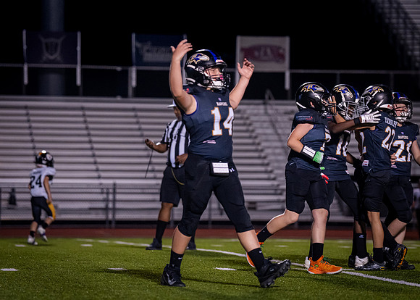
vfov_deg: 7.4
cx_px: 242
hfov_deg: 10.4
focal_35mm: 194
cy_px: 117
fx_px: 2310
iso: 2500
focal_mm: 133
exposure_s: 1/1000
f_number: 2.8
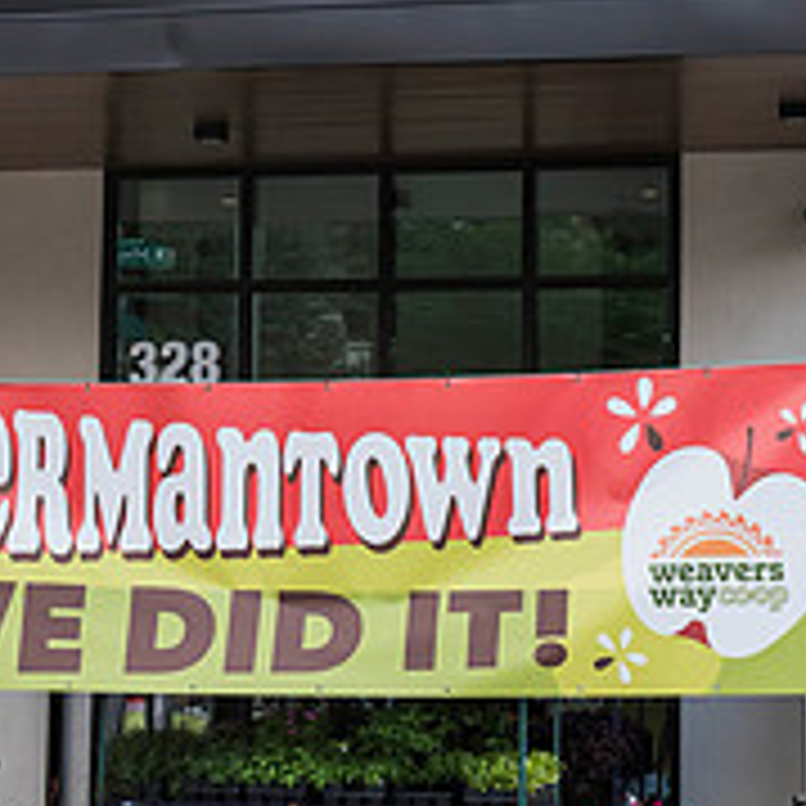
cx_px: 315
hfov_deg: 14.1
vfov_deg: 13.9
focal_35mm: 124
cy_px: 77
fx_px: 3267
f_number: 8
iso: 2000
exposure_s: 1/1600
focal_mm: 58
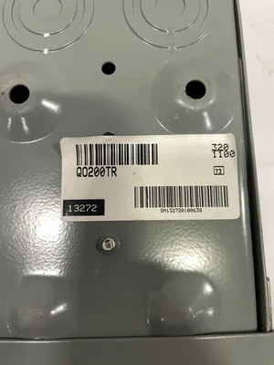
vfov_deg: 67.3
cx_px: 137
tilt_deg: -82.3
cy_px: 182
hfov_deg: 53.1
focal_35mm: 26
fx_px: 274
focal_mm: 4.2
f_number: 1.6
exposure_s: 1/60
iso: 160
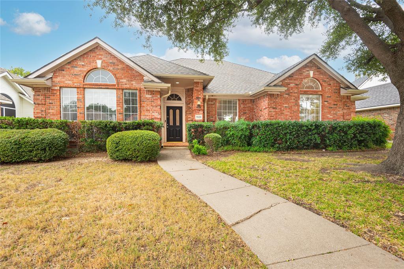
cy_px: 134
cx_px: 202
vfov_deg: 73.8
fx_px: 180
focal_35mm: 16
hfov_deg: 96.7
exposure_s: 1/6
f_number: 7.1
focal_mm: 16
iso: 100
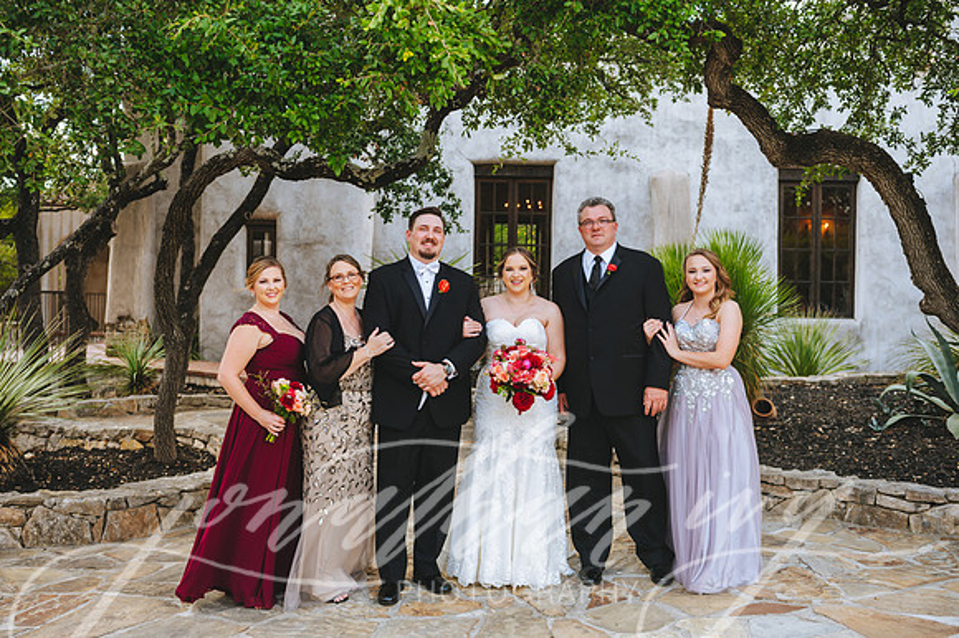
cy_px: 319
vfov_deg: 33.4
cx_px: 480
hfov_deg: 48.5
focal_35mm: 40
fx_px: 1065
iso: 200
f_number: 3.5
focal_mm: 40
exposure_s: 1/200
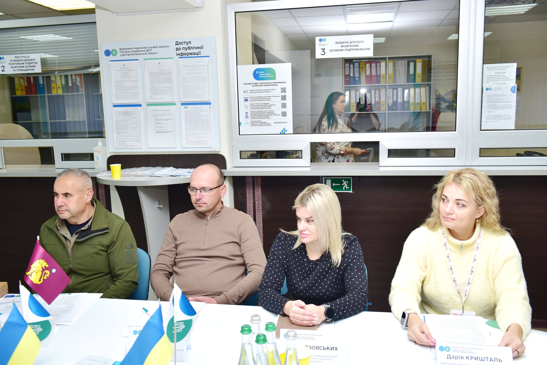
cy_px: 182
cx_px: 274
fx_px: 486
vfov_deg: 41.1
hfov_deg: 58.7
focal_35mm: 32
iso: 500
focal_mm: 32
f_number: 5.6
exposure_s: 1/200
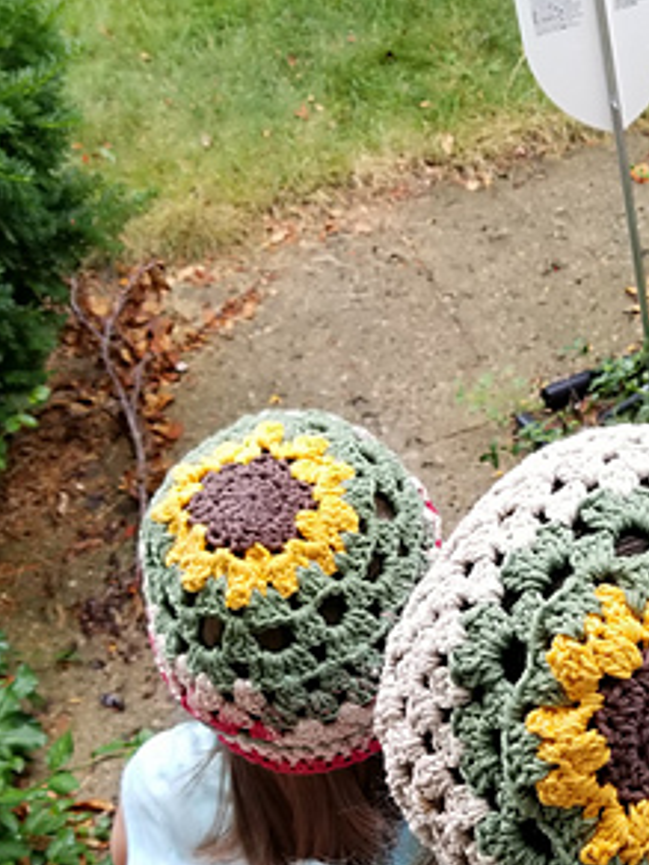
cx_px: 474
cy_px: 824
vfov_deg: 31.7
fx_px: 1425
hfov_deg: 25.4
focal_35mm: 57
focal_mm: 4.25
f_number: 1.7
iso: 50
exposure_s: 1/192
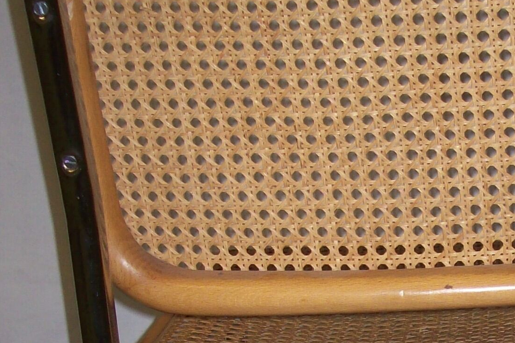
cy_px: 393
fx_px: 1388
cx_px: 438
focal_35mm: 97
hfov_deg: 20.7
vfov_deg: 13.8
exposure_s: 1/64
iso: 80
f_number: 2.7
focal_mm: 6
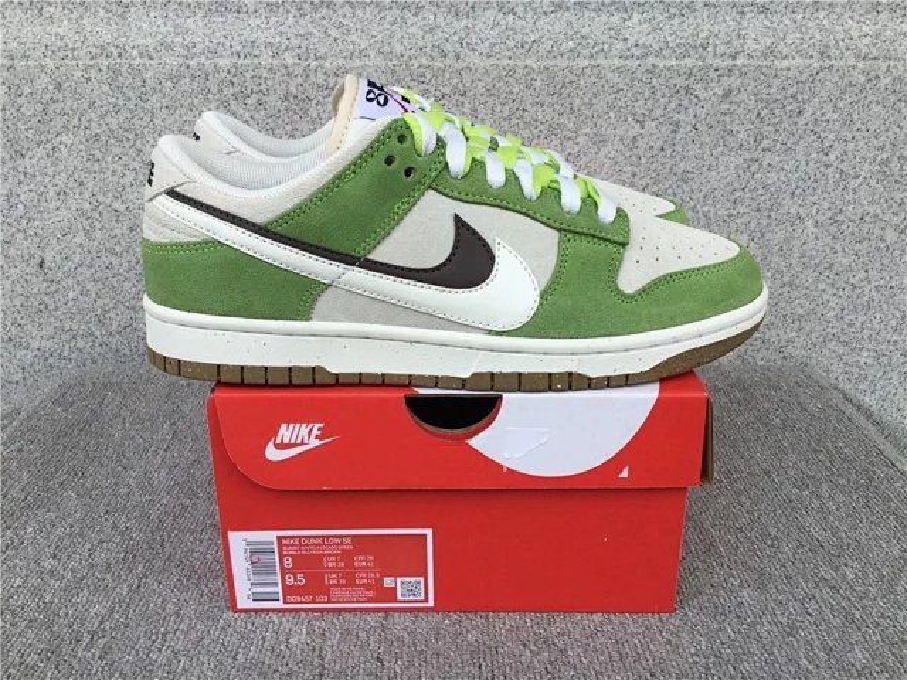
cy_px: 340
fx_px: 812
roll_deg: +0.5
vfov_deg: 45.4
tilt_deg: -19.9
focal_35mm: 31
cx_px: 454
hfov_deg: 58.4
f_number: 2.4
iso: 25
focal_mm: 3.3
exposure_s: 1/539
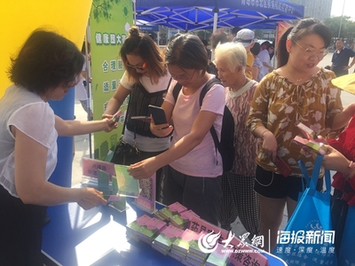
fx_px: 297
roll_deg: -2.9
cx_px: 178
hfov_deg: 61.7
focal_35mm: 29
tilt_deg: -15.0
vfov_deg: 48.2
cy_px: 133
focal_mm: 4.15
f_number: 2.2
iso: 32
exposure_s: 1/879
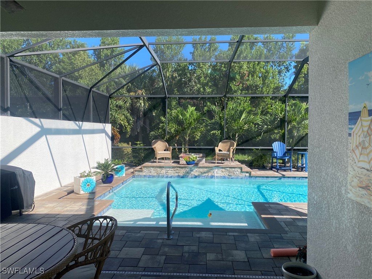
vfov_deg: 53.1
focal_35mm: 26
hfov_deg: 67.3
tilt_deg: -0.1
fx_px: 279
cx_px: 186
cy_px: 140
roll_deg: -0.5
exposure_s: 1/822
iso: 32
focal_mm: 4.25
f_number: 1.8
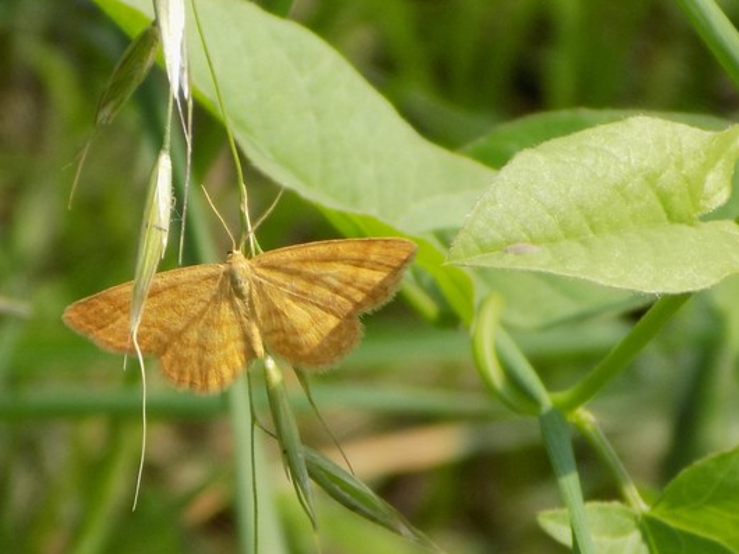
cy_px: 257
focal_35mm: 190
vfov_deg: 7.8
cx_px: 256
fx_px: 4054
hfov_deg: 10.4
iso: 80
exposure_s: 1/320
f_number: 4.8
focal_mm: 20.9
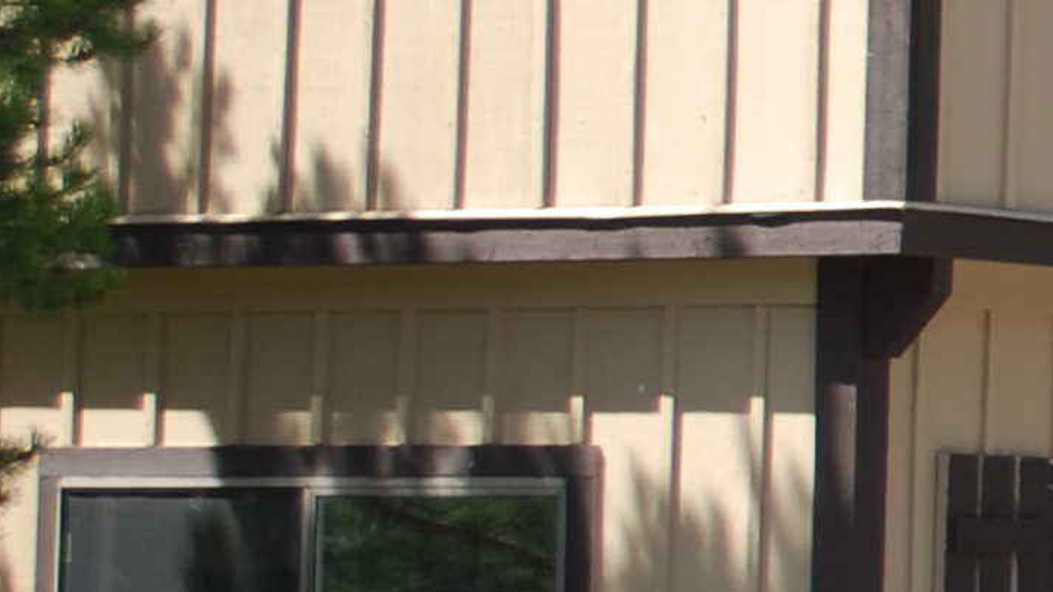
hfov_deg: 7.4
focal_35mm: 272
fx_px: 7593
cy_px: 59
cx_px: 2657
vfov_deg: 4.5
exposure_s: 1/160
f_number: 4.8
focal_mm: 32
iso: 100
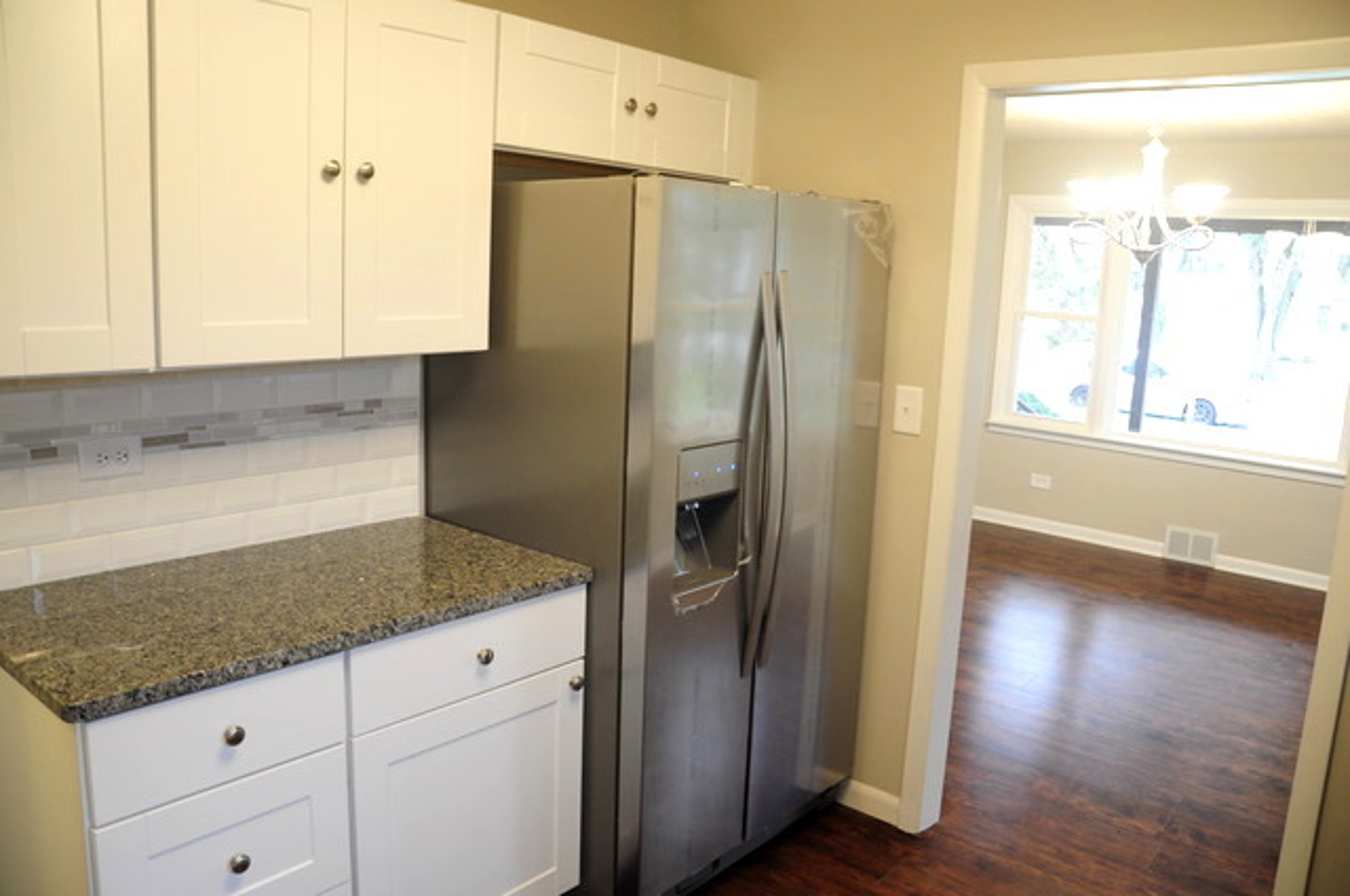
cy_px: 448
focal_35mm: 27
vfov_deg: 47.8
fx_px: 1011
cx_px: 675
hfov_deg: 67.4
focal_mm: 18
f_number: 3.5
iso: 500
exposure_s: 1/6
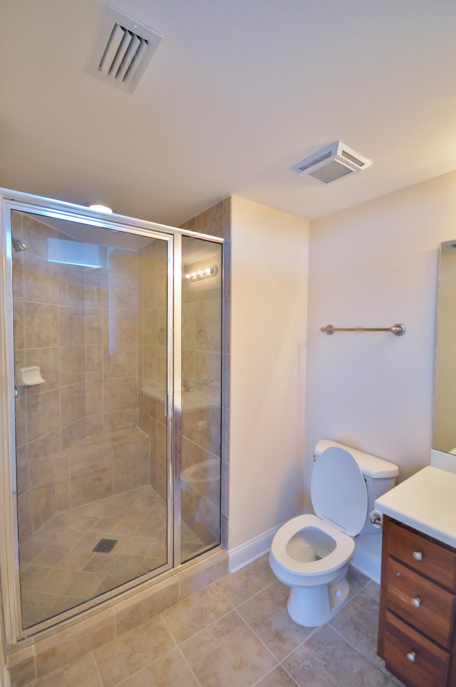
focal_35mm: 15
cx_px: 228
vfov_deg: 100.5
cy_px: 344
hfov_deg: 77.2
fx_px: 286
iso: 800
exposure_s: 1/30
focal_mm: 10
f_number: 4
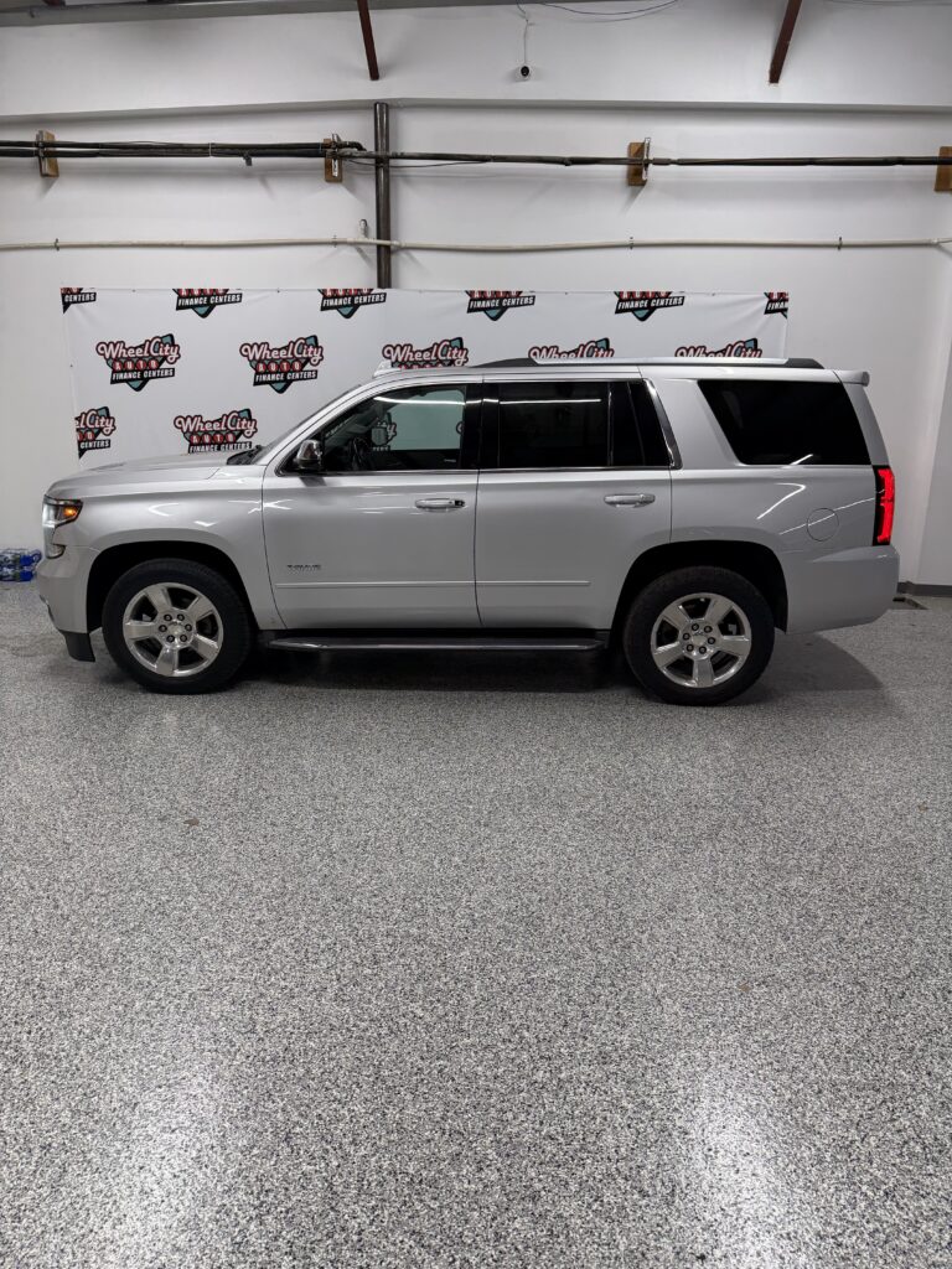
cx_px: 476
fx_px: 880
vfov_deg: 71.6
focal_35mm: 24
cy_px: 634
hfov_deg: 56.8
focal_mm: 6.76
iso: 160
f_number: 1.78
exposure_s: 1/120
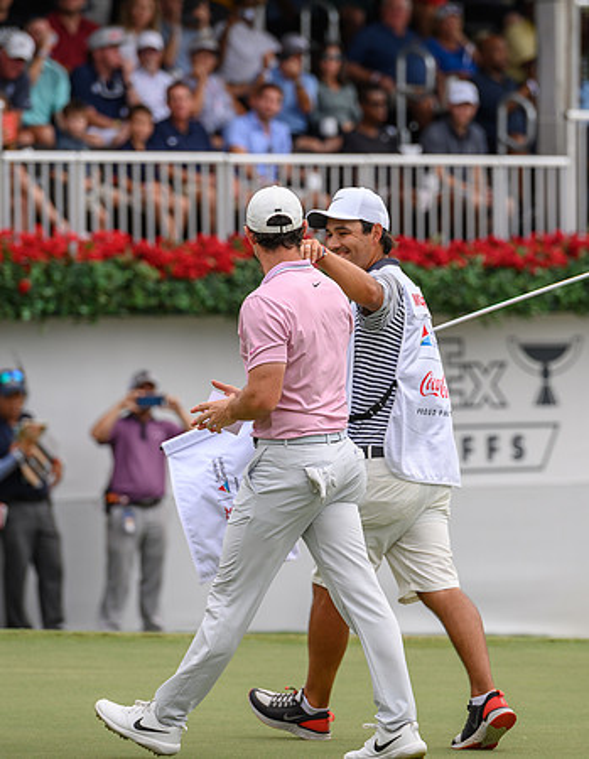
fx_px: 6872
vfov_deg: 6.3
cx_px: 377
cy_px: 353
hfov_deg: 4.9
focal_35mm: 309
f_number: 4
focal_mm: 200
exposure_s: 1/500
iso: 160
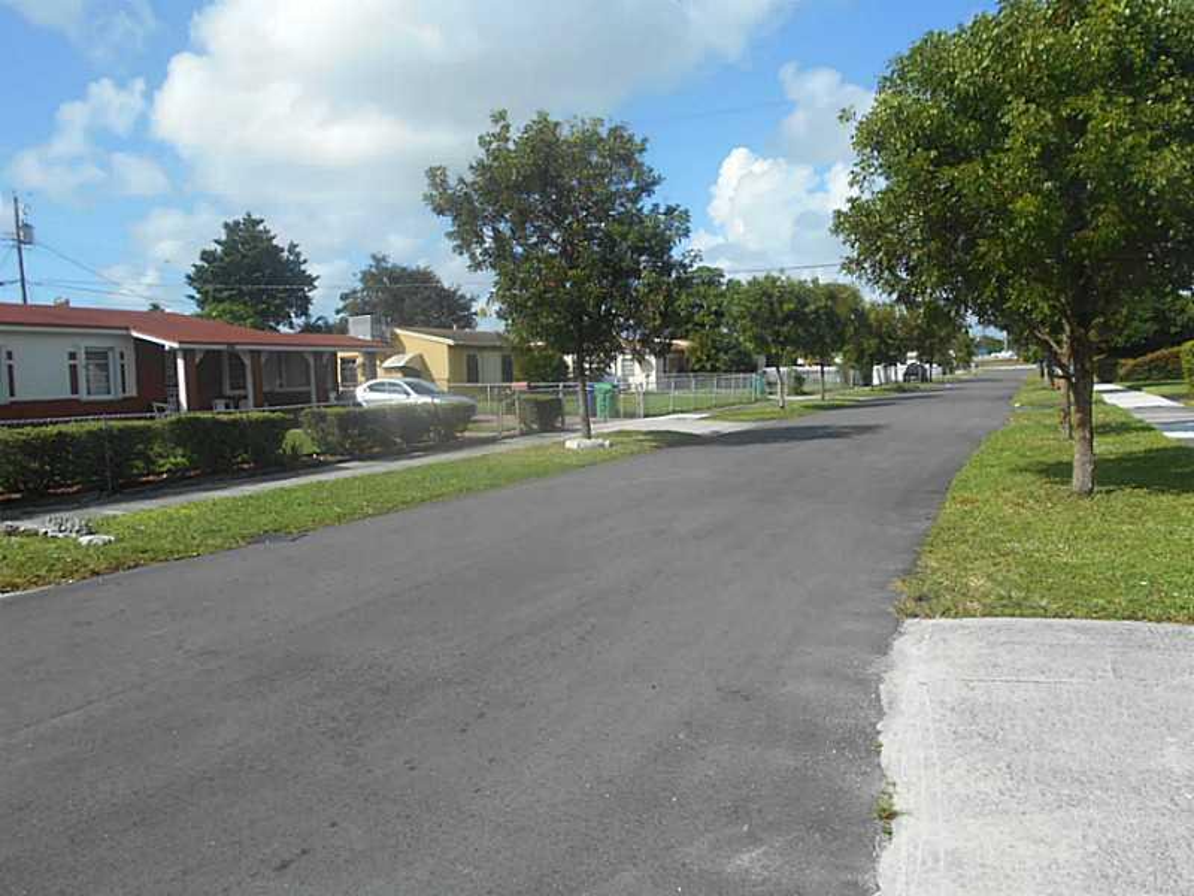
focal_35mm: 26
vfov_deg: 53.1
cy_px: 448
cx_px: 597
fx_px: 897
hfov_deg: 67.3
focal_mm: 4.6
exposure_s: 1/1000
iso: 80
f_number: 3.2
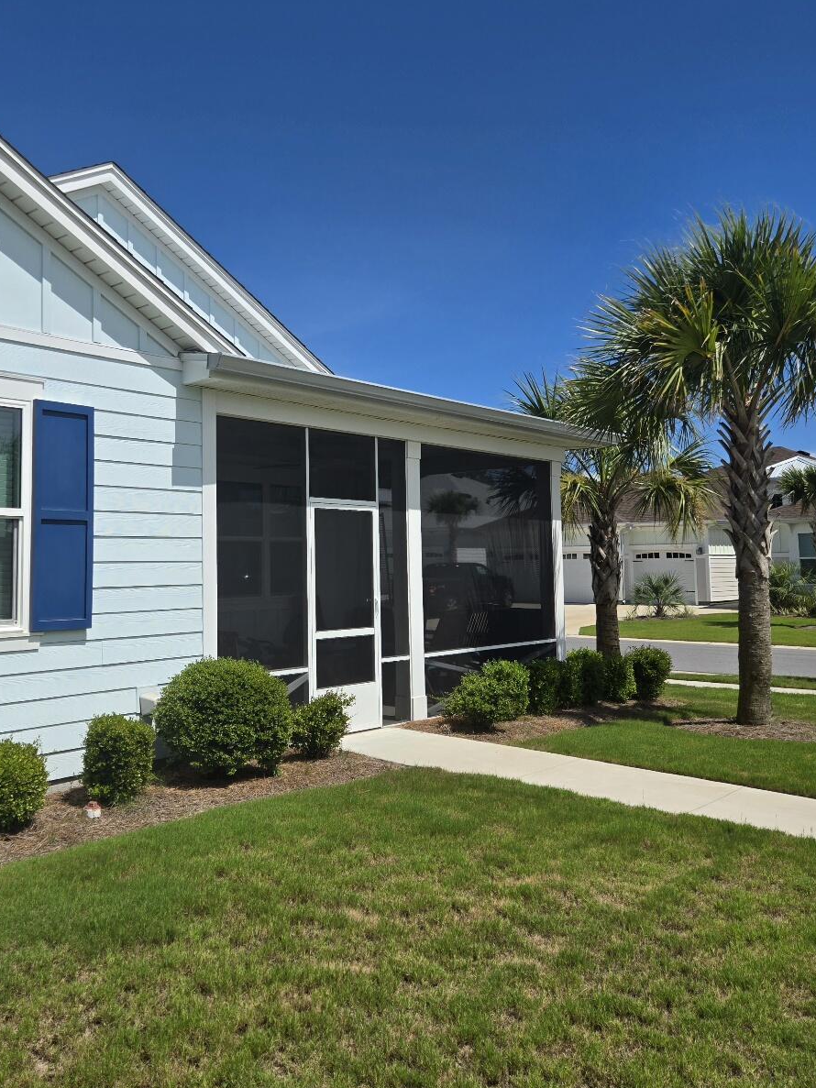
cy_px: 495
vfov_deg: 58.3
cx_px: 275
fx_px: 975
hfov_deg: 44.8
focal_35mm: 31
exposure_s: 1/5000
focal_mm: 5.4
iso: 25
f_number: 1.8
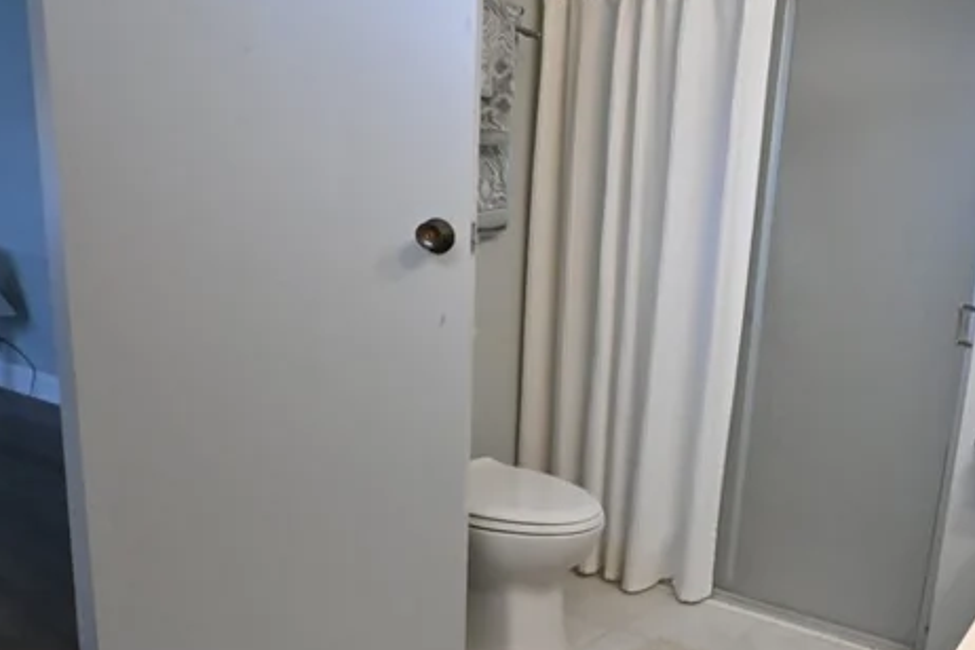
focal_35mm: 31
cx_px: 726
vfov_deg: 41.7
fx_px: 840
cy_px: 440
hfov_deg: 57.4
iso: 8000
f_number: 18
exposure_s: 1/60
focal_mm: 14
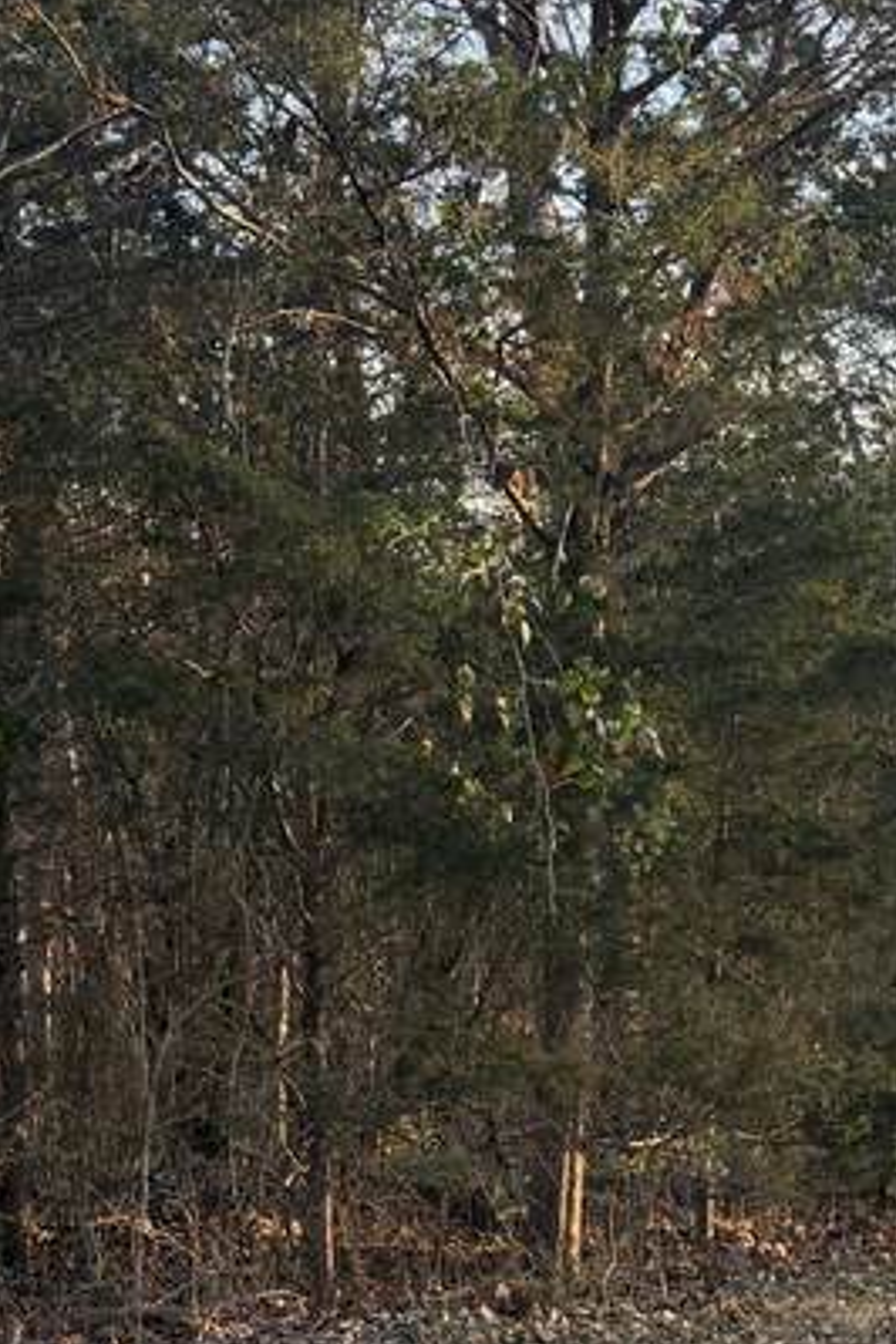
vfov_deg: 25.0
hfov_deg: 16.8
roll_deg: +1.0
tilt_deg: -8.0
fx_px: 2986
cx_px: 849
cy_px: 1064
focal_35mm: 80
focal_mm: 6.76
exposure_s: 1/290
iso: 80
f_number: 1.78
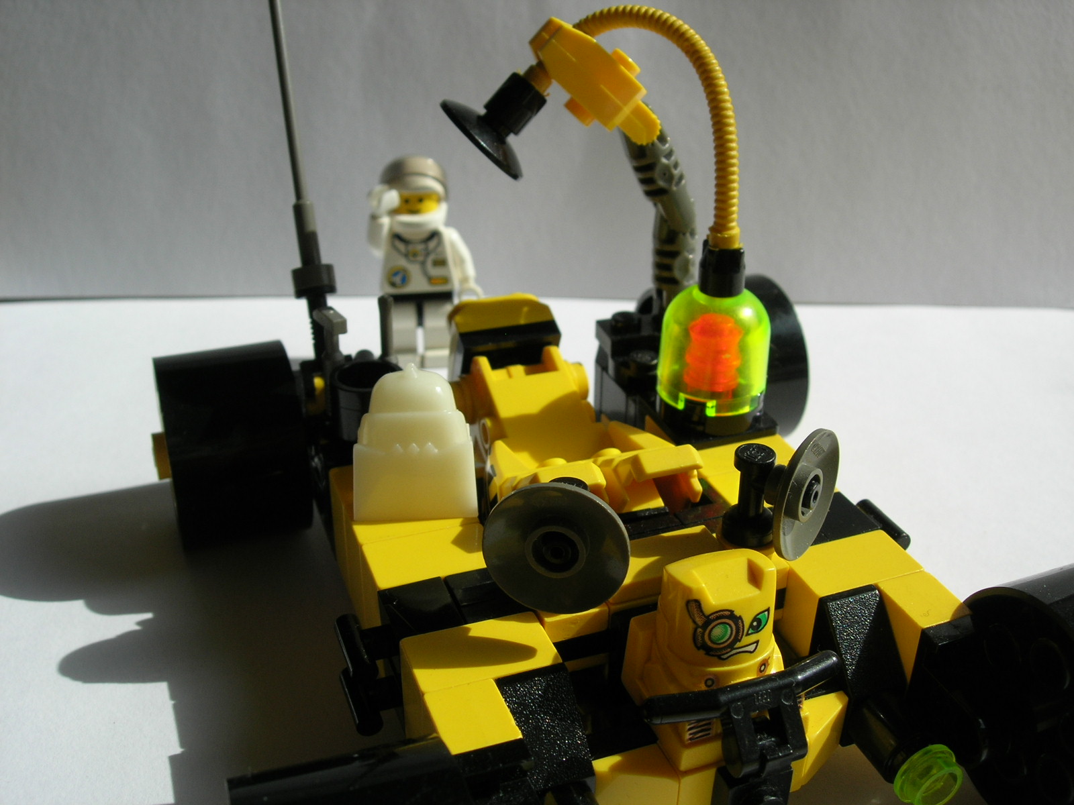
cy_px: 402
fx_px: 1179
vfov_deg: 37.7
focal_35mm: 38
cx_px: 537
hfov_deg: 49.0
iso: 64
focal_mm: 7.8
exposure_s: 1/497
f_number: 4.8
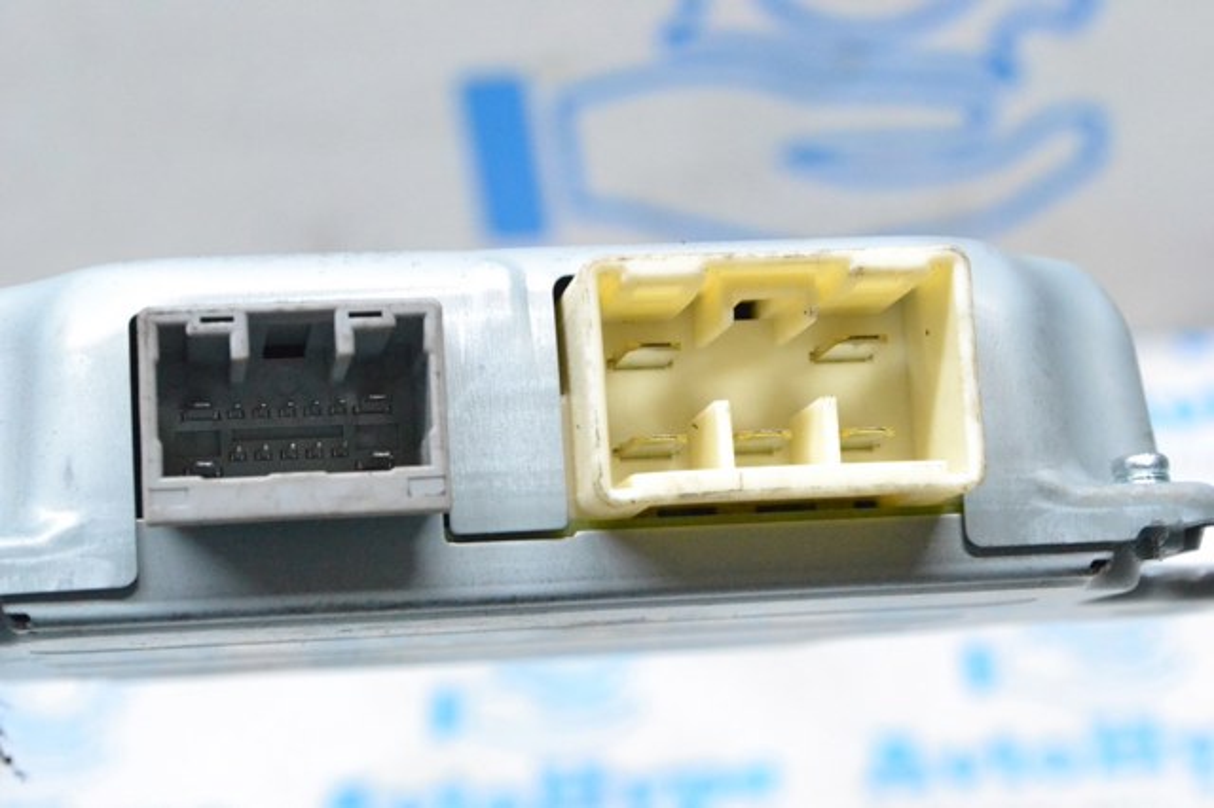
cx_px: 607
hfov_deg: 24.6
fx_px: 2781
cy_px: 404
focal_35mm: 82
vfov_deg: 16.5
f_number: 9
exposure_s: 1/160
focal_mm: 55
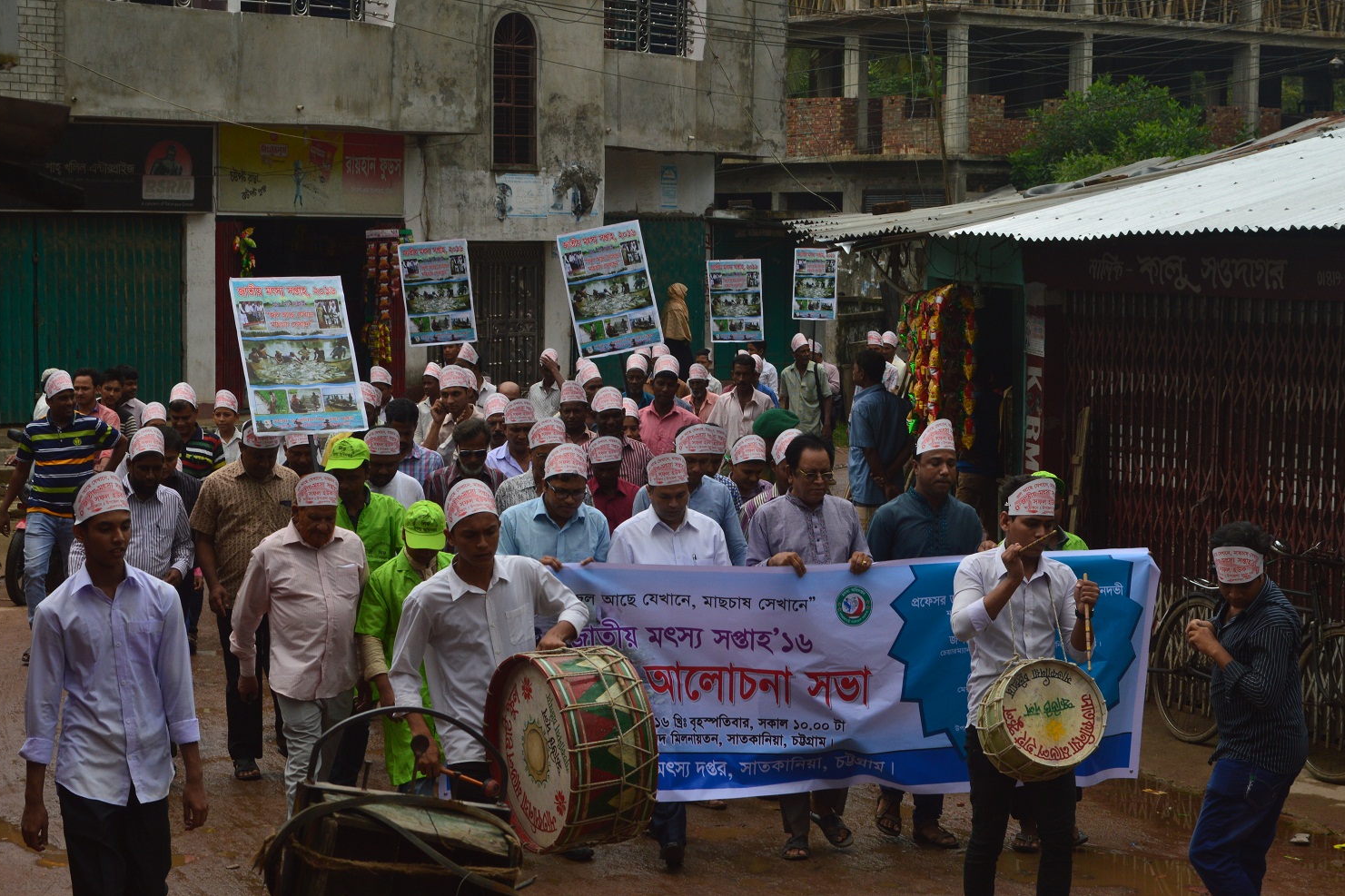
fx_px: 3119
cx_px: 668
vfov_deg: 16.4
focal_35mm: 84
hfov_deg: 24.3
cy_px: 445
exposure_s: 1/500
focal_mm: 55
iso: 320
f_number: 11
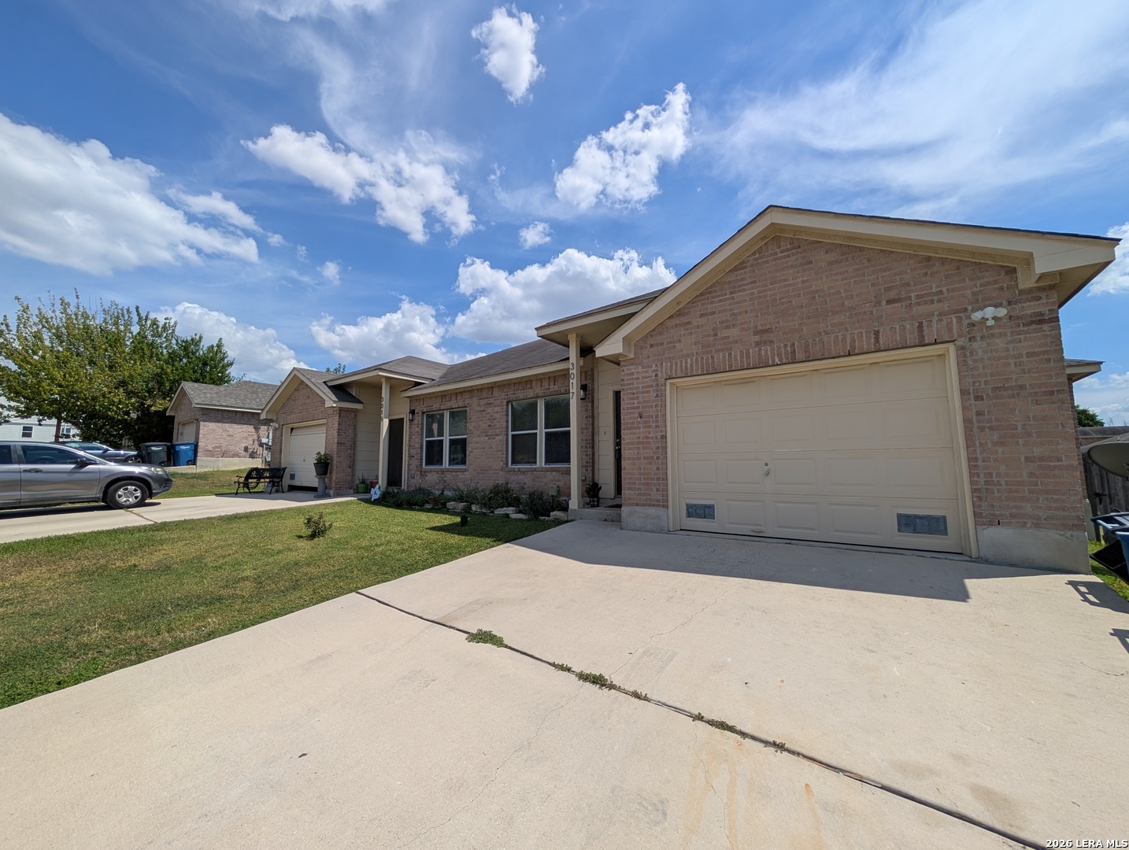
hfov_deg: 110.5
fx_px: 392
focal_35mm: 12
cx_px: 564
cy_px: 425
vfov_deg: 94.7
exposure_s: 1/5848
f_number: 1.7
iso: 54
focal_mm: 2.02
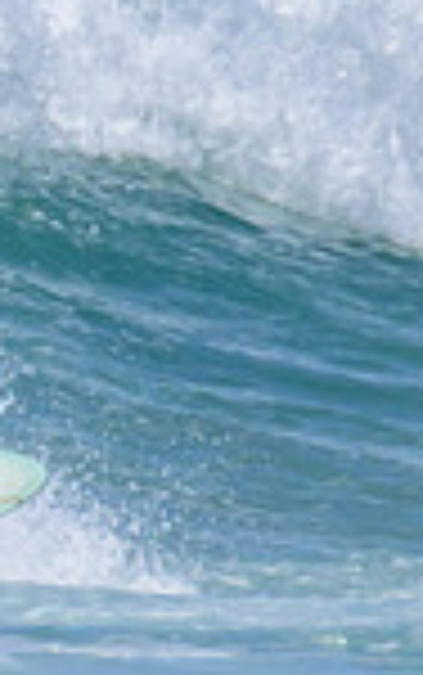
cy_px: 299
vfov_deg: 0.5
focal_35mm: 4291
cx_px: -1264
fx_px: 78996
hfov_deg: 0.3
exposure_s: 1/2000
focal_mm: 800
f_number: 16
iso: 1250
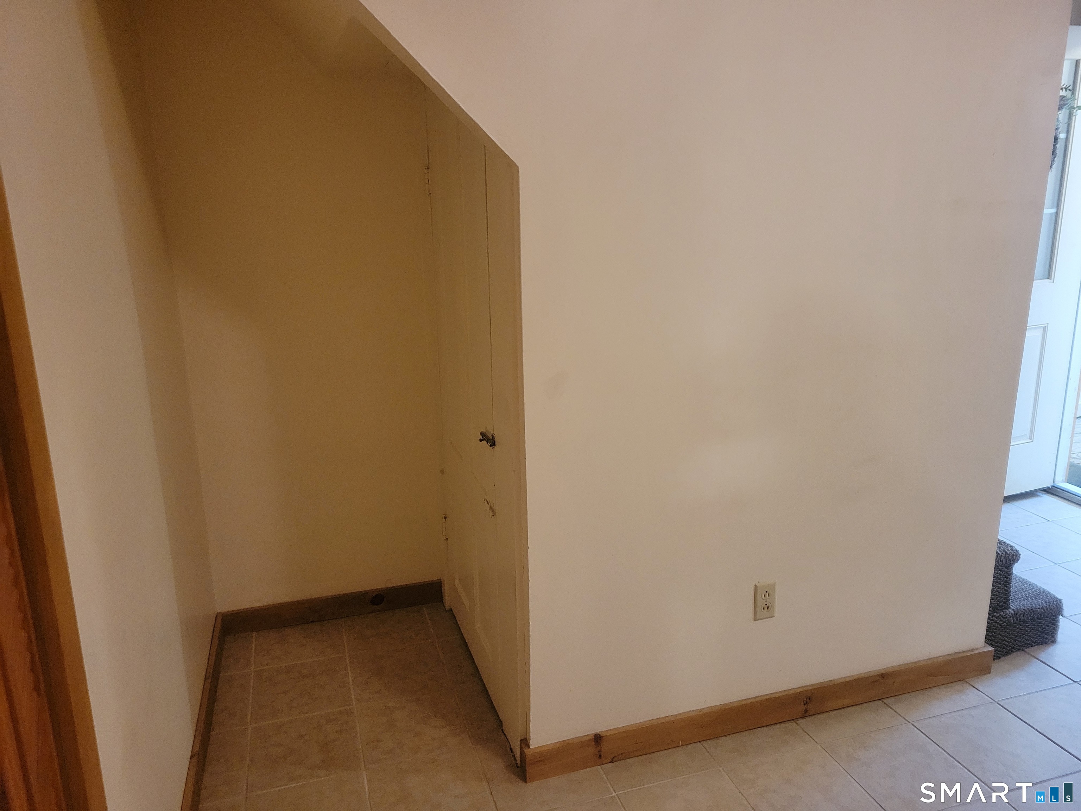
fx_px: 812
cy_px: 406
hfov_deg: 67.3
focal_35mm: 26
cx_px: 540
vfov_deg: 53.1
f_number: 1.8
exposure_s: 1/40
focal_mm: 5.4
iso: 640
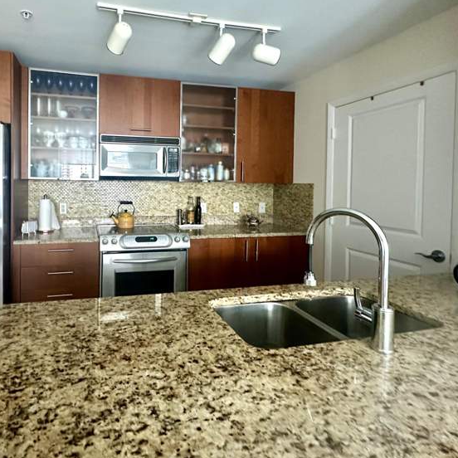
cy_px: 222
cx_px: 154
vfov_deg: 80.7
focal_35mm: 18
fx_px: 269
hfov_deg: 78.2
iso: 640
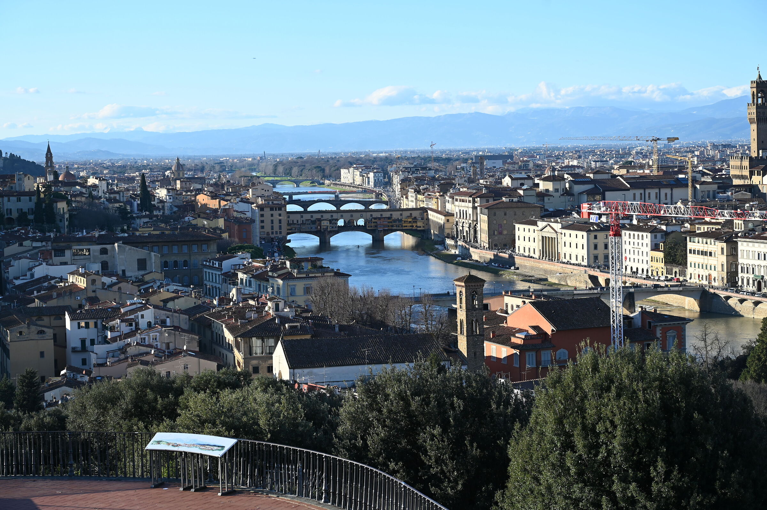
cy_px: 255
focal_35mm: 70
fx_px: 1490
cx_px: 384
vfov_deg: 19.4
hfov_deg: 28.9
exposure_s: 1/250
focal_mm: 70
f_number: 5.6
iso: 100
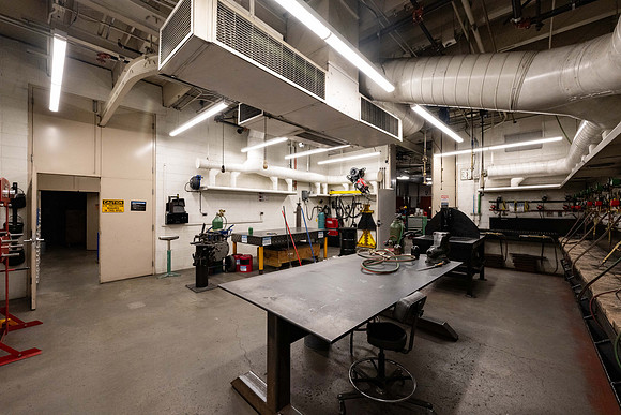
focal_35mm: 14
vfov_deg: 79.3
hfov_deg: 102.3
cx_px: 310
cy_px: 208
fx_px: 250
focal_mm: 14.5
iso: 2000
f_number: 9
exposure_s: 1/100
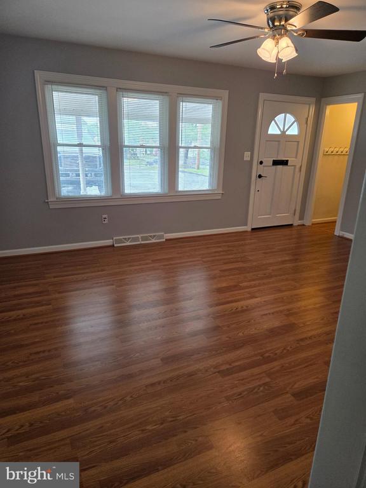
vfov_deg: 73.9
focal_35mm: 23
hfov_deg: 58.9
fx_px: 324
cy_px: 244
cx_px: 183
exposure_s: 1/120
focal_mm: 5.4
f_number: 1.8
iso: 250
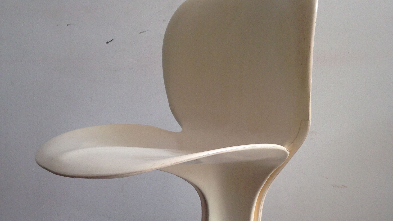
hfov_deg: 42.9
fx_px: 500
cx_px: 197
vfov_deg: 24.3
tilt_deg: -14.9
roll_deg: +1.1
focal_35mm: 48
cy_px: 191
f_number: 2.4
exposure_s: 1/120
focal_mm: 4.12
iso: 80
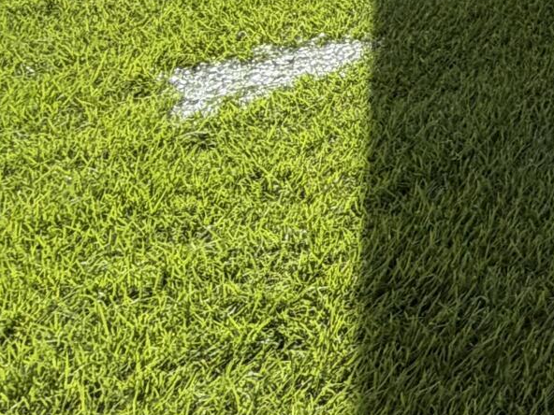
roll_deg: -1.6
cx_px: 1238
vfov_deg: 16.5
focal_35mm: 71
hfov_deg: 16.4
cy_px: -378
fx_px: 1136
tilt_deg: -2.2
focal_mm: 2.22
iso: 25
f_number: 2.2
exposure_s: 1/770
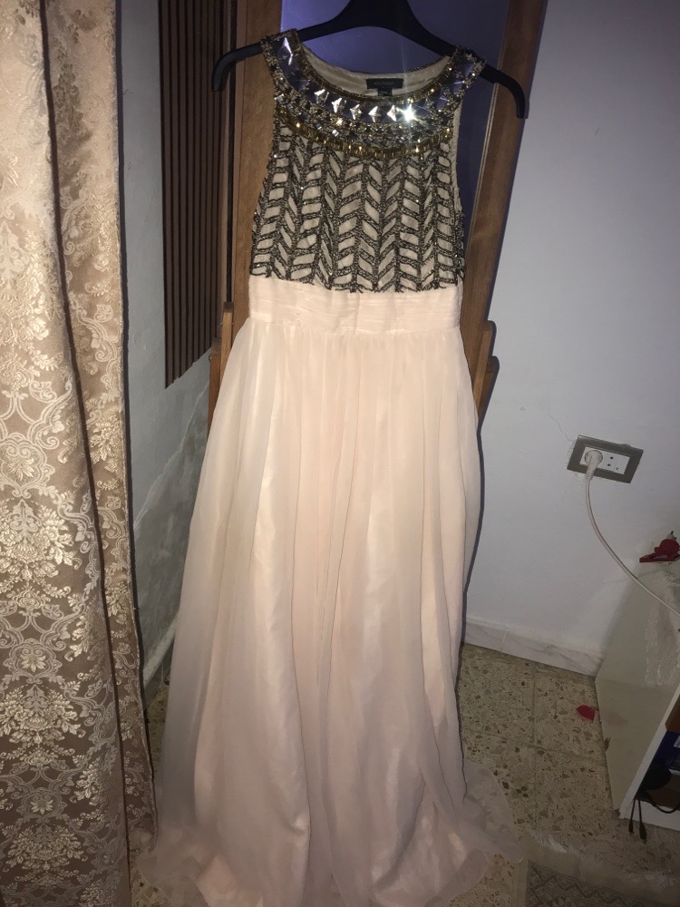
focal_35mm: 28
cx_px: 340
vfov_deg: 63.4
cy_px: 454
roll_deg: -6.7
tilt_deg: -30.6
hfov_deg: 49.7
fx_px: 733
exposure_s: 1/17
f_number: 1.8
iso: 40
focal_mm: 3.99
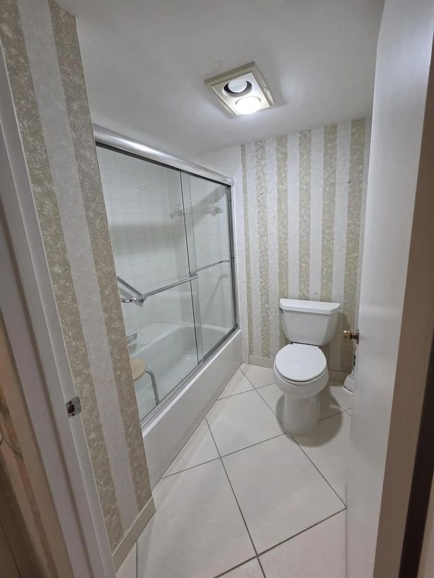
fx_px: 217
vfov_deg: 106.2
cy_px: 289
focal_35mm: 13
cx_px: 217
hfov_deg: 89.9
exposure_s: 1/120
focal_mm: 2.2
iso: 320
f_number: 2.2
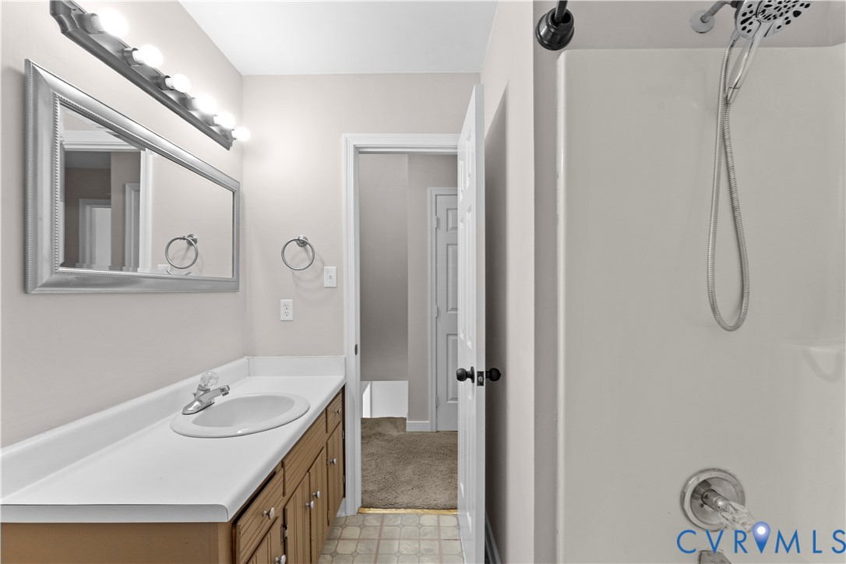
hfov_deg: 99.6
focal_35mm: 15
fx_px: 357
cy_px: 282
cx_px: 423
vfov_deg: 76.6
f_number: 9
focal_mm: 15.2
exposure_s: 1/15
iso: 1600
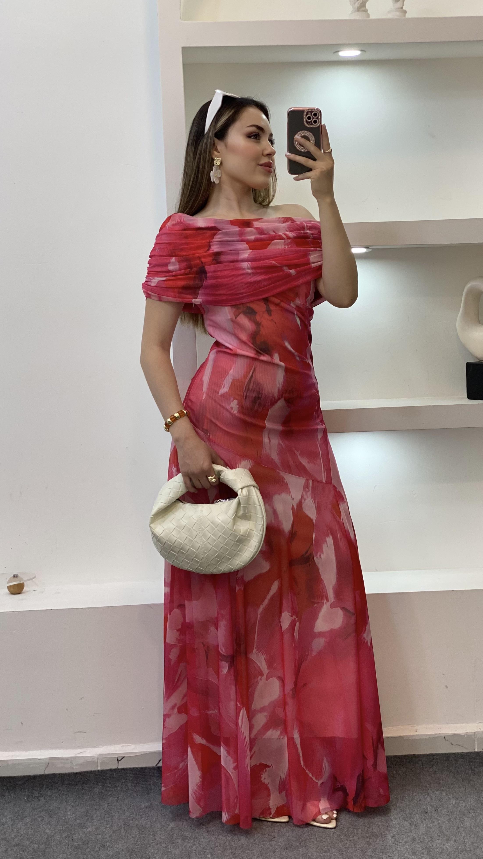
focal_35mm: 57
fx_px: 1298
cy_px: 430
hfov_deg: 21.1
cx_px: 282
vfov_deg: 36.6
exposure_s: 1/100
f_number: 2
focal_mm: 6
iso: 80
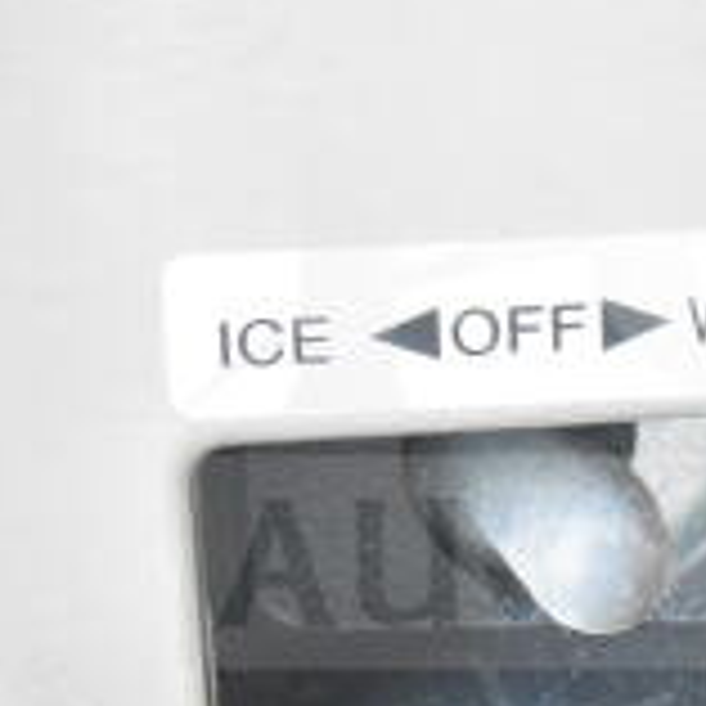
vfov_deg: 6.8
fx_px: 5953
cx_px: 684
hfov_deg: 6.8
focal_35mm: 258
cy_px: 313
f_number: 5.6
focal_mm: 52
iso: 4500
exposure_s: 1/80
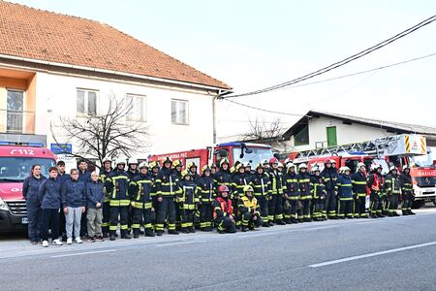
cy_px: 146
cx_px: 218
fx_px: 424
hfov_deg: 54.4
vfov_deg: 37.9
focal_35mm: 35
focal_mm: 35
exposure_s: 1/500
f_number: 11
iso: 1600
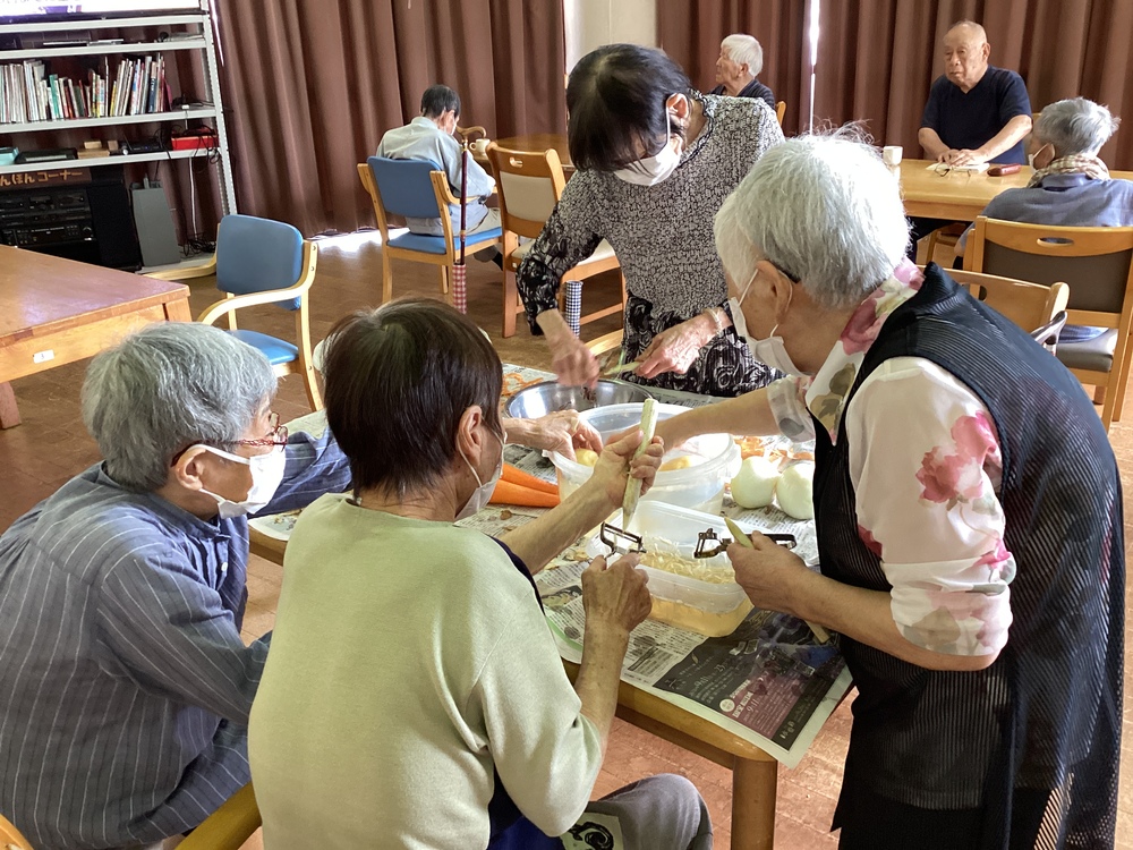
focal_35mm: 31
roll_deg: +1.6
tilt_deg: -23.7
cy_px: 425
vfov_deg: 45.4
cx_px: 566
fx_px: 1015
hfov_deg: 58.4
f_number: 2.4
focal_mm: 3.3
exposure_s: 1/60
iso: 200
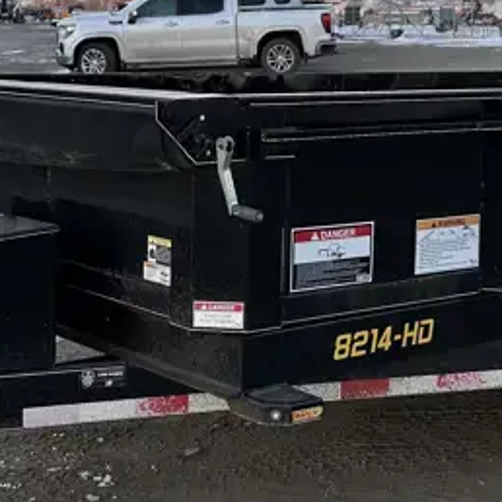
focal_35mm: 79
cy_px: 64
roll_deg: +0.4
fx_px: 1296
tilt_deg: -2.4
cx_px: 307
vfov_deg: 21.5
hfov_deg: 21.9
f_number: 1.78
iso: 80
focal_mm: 6.86
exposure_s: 1/456
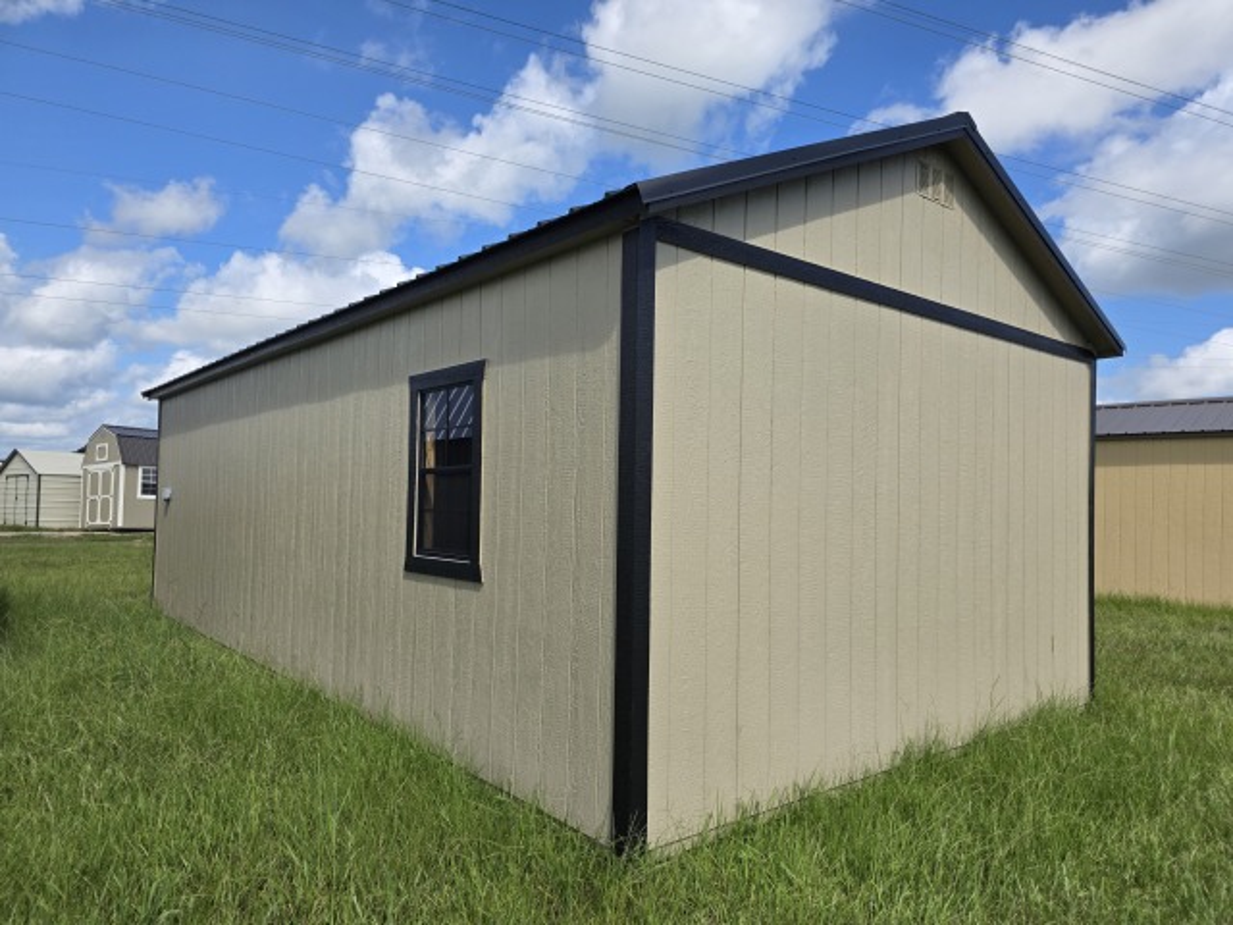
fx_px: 819
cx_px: 616
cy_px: 462
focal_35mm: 23
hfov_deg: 73.9
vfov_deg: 58.9
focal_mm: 6.3
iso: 80
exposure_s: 1/6809
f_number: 1.7
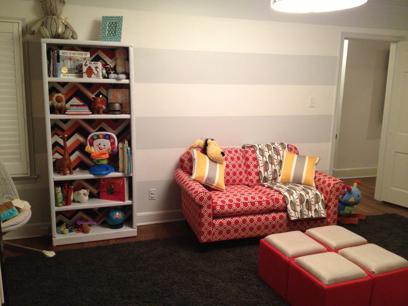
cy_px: 153
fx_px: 413
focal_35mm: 35
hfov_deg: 52.6
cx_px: 204
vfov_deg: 40.7
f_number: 2.4
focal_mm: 4.28
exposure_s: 1/20
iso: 400
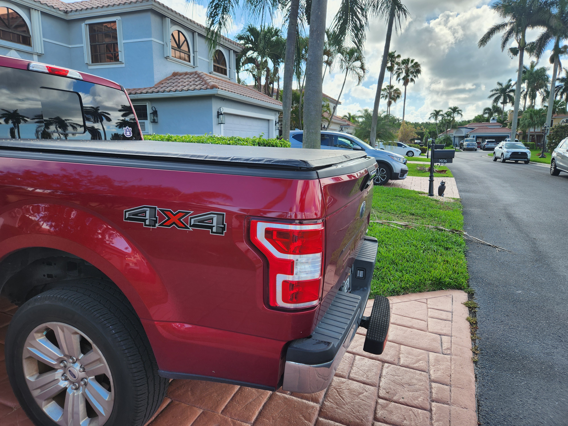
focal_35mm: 23
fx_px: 377
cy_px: 213
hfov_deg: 73.9
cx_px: 284
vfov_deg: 58.9
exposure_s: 1/580
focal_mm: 5.4
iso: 20
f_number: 1.8
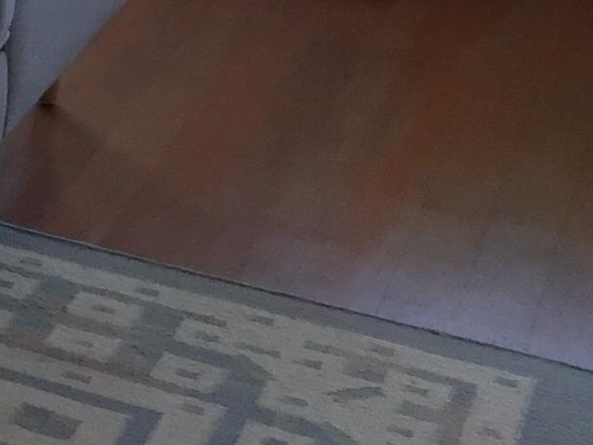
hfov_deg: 11.6
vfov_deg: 9.6
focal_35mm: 144
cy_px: -432
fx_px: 2467
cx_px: -759
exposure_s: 1/60
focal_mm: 4.15
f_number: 2.2
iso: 40
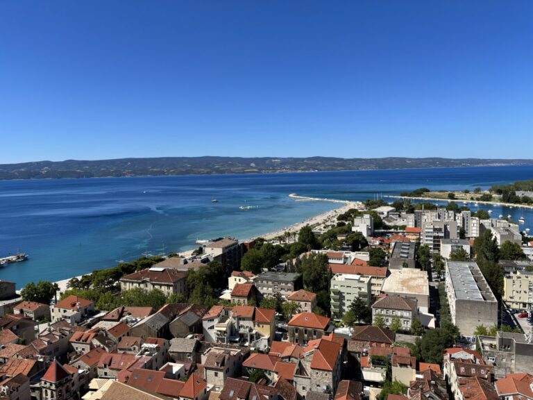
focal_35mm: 26
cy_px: 200
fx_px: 400
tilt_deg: -4.7
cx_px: 266
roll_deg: +2.4
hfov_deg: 67.3
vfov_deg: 53.1
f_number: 1.6
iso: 50
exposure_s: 1/2857
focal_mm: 5.96
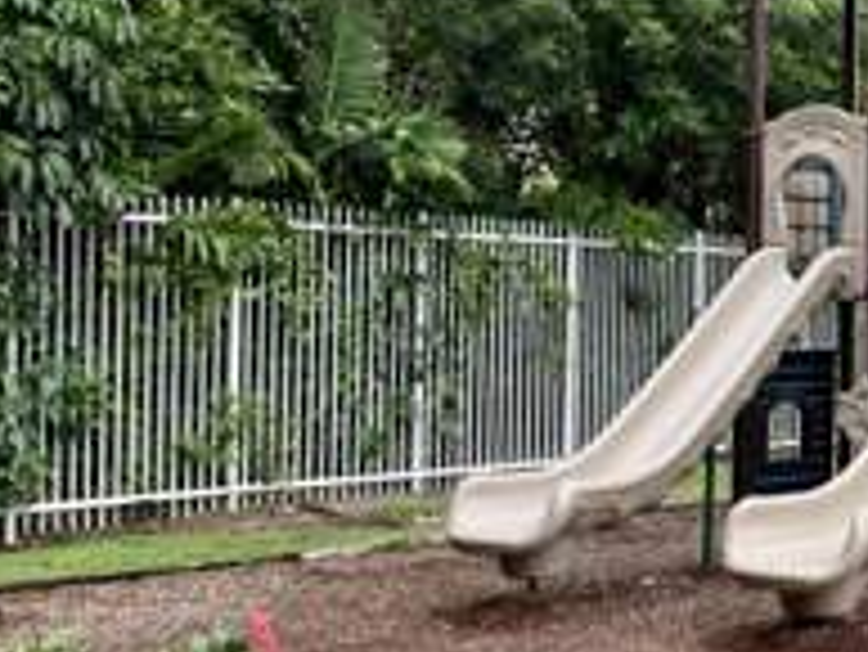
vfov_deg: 19.2
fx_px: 1932
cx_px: 913
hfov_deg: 24.0
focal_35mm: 77
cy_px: 317
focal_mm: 6.93
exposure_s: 1/231
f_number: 1.8
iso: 200
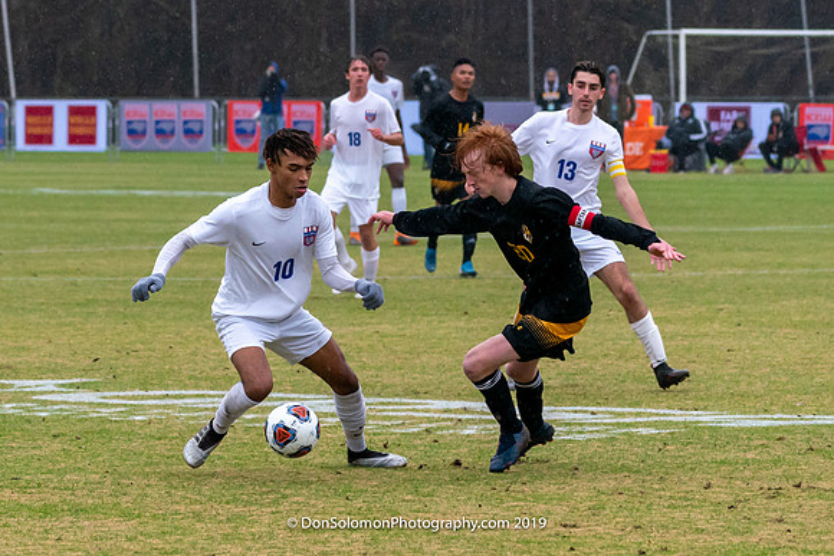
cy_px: 277
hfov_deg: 7.6
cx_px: 334
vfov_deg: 5.1
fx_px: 6251
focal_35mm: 270
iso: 3200
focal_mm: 130
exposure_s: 1/1000
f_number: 5.6
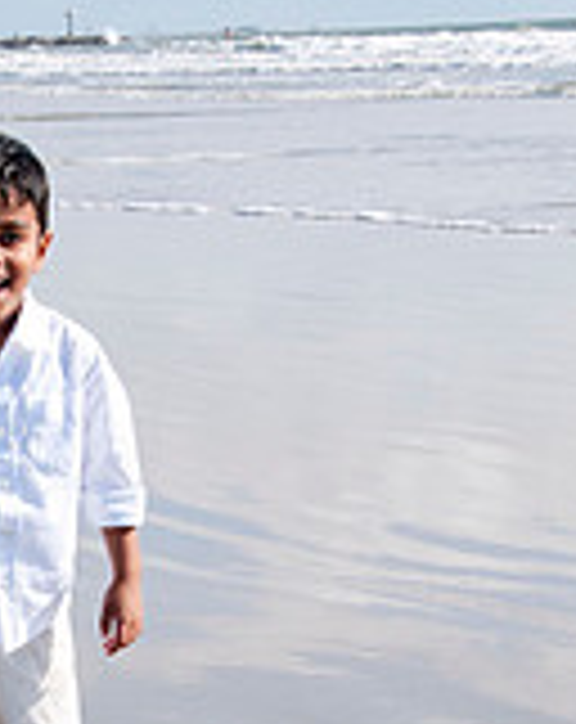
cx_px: -56
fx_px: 2866
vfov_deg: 14.2
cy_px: 684
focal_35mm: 134
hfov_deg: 11.3
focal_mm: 34
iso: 100
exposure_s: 1/250
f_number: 11
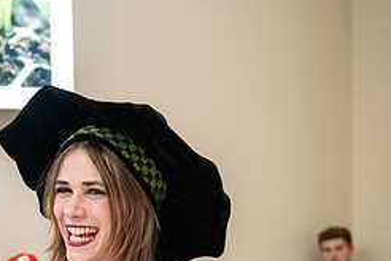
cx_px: -14
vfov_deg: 18.1
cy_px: 271
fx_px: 793
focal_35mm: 73
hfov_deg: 26.0
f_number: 2.8
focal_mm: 31
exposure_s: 1/500
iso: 3200
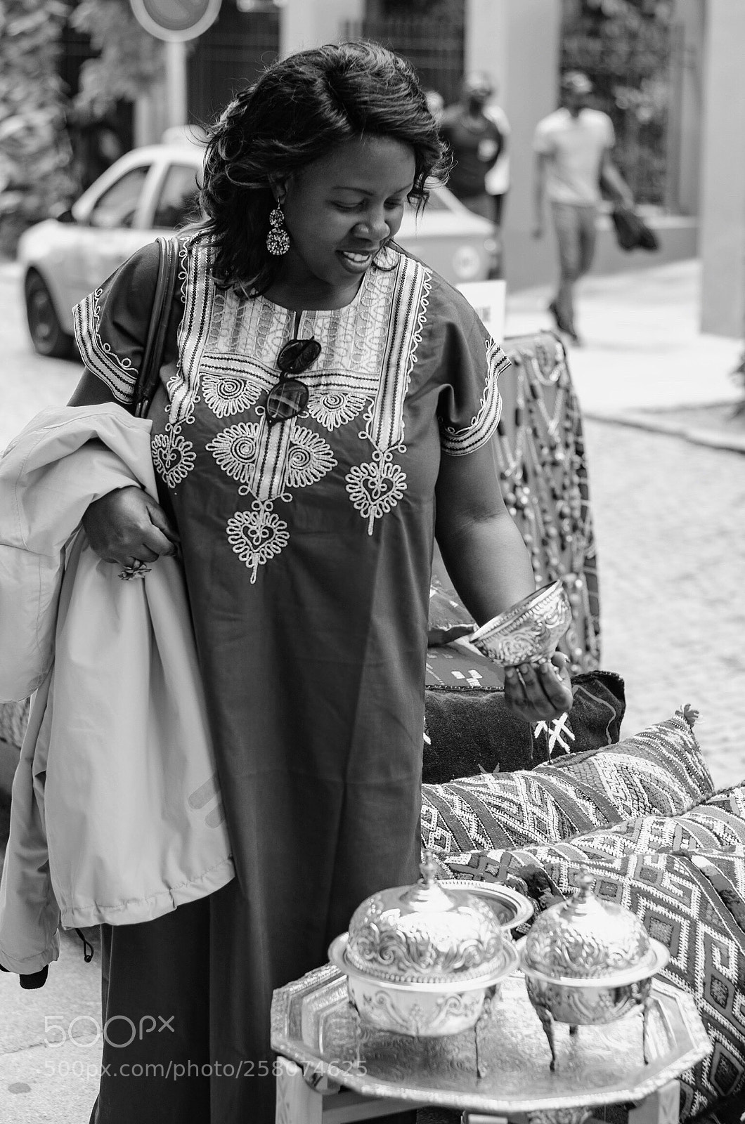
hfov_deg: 18.1
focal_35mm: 75
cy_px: 562
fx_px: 2338
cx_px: 372
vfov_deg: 27.0
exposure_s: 1/400
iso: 100
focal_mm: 50
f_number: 2.8
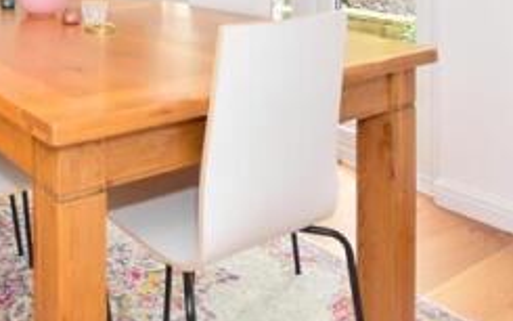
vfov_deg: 26.8
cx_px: 31
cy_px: -87
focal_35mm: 41
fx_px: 573
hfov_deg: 43.2
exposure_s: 1/125
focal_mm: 10
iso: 400
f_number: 5.6
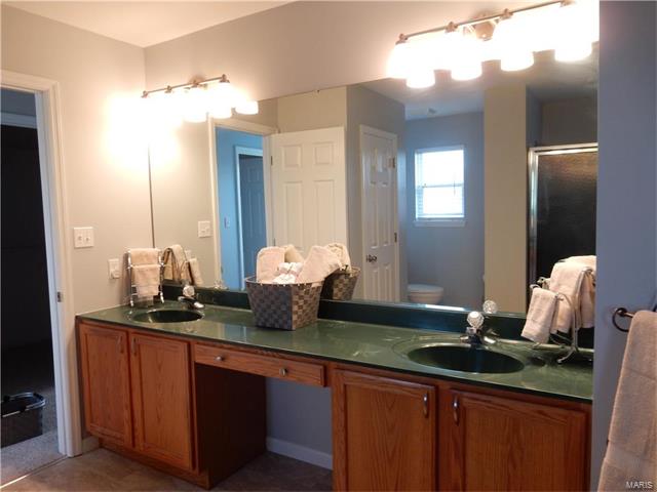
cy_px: 246
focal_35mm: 25
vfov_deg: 54.9
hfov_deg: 69.4
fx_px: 474
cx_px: 328
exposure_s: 1/30
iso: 180
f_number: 3.7
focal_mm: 4.5
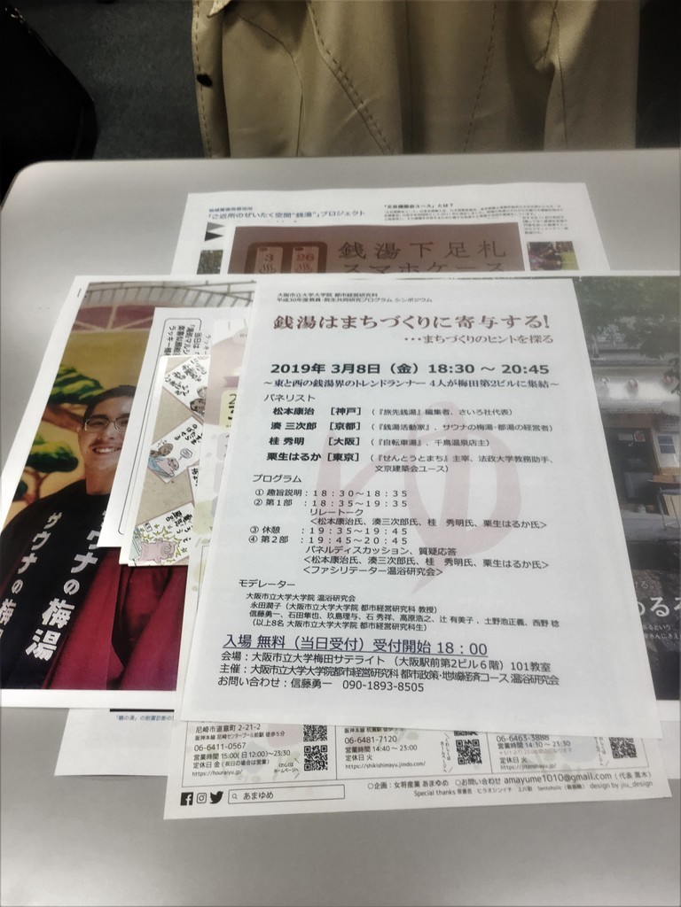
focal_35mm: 29
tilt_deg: -52.4
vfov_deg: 61.7
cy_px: 454
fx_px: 761
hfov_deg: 48.2
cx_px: 340
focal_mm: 4.15
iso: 25
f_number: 2.2
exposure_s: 1/60
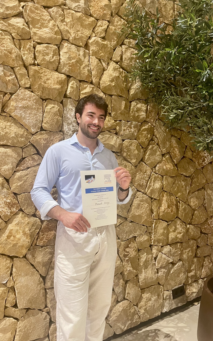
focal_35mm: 27
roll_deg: +1.7
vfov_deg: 68.4
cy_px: 173
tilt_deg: +0.1
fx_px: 251
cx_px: 107
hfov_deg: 46.0
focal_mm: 5.1
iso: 400
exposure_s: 1/33
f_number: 1.6
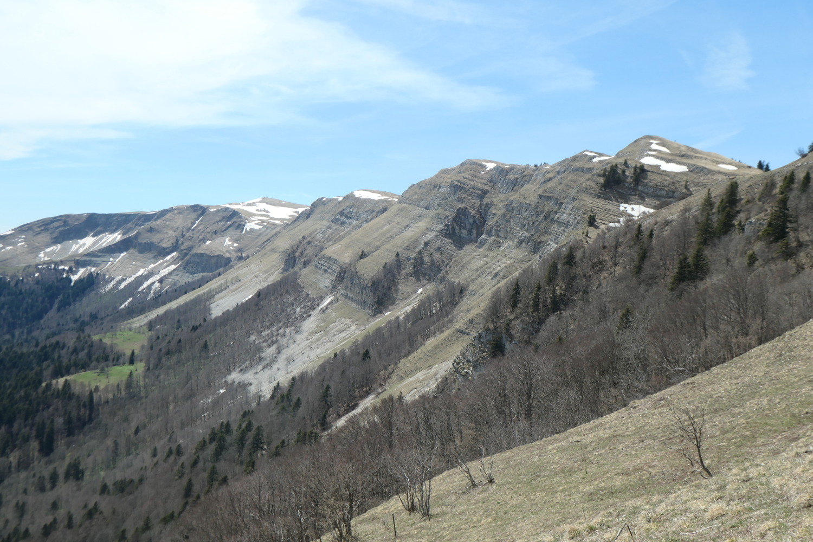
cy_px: 271
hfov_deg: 47.4
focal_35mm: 41
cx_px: 406
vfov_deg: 32.6
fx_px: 926
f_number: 5
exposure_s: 1/800
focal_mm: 15.1
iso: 200
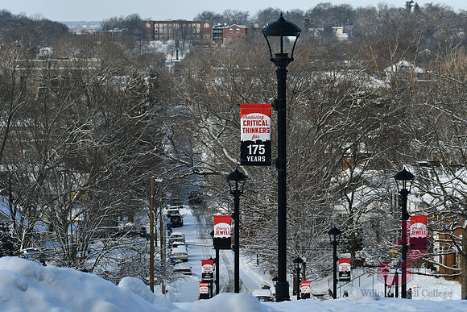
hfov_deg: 13.7
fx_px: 1946
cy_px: 156
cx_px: 234
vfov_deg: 9.2
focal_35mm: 150
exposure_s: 1/250
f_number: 8
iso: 100
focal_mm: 100
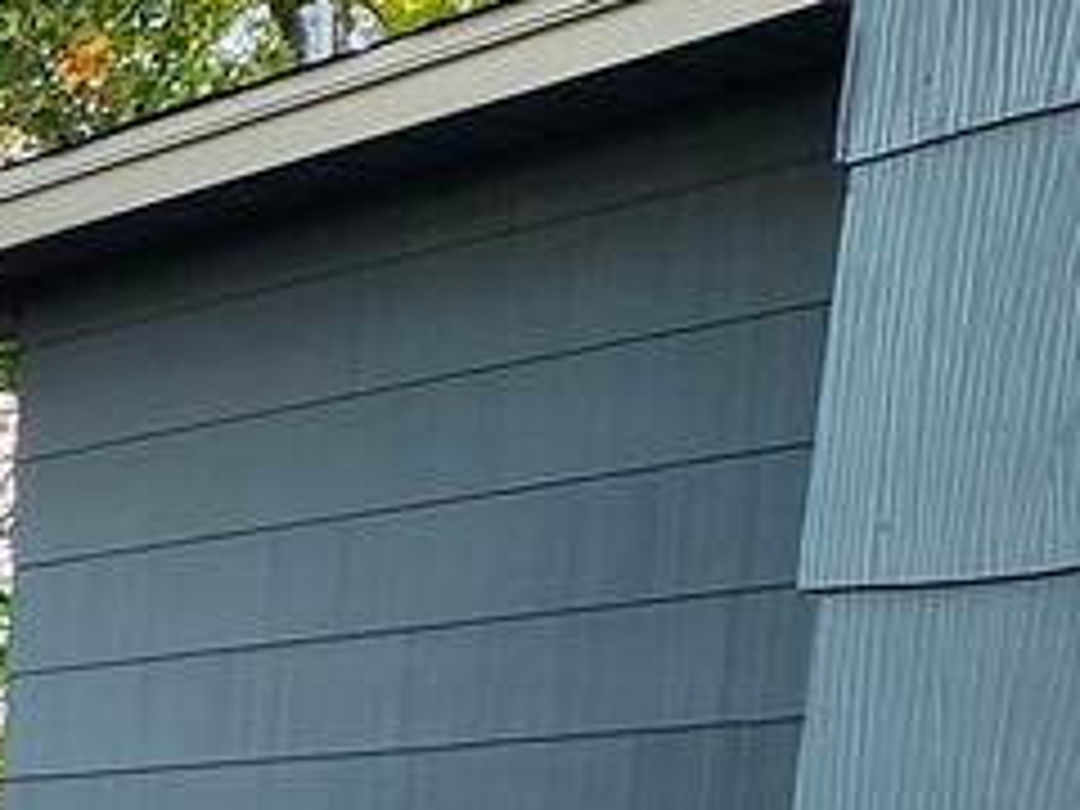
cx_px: -1472
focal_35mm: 78
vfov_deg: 17.0
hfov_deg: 15.2
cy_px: 1242
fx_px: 2434
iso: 32
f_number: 2.2
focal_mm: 1.74
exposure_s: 1/60
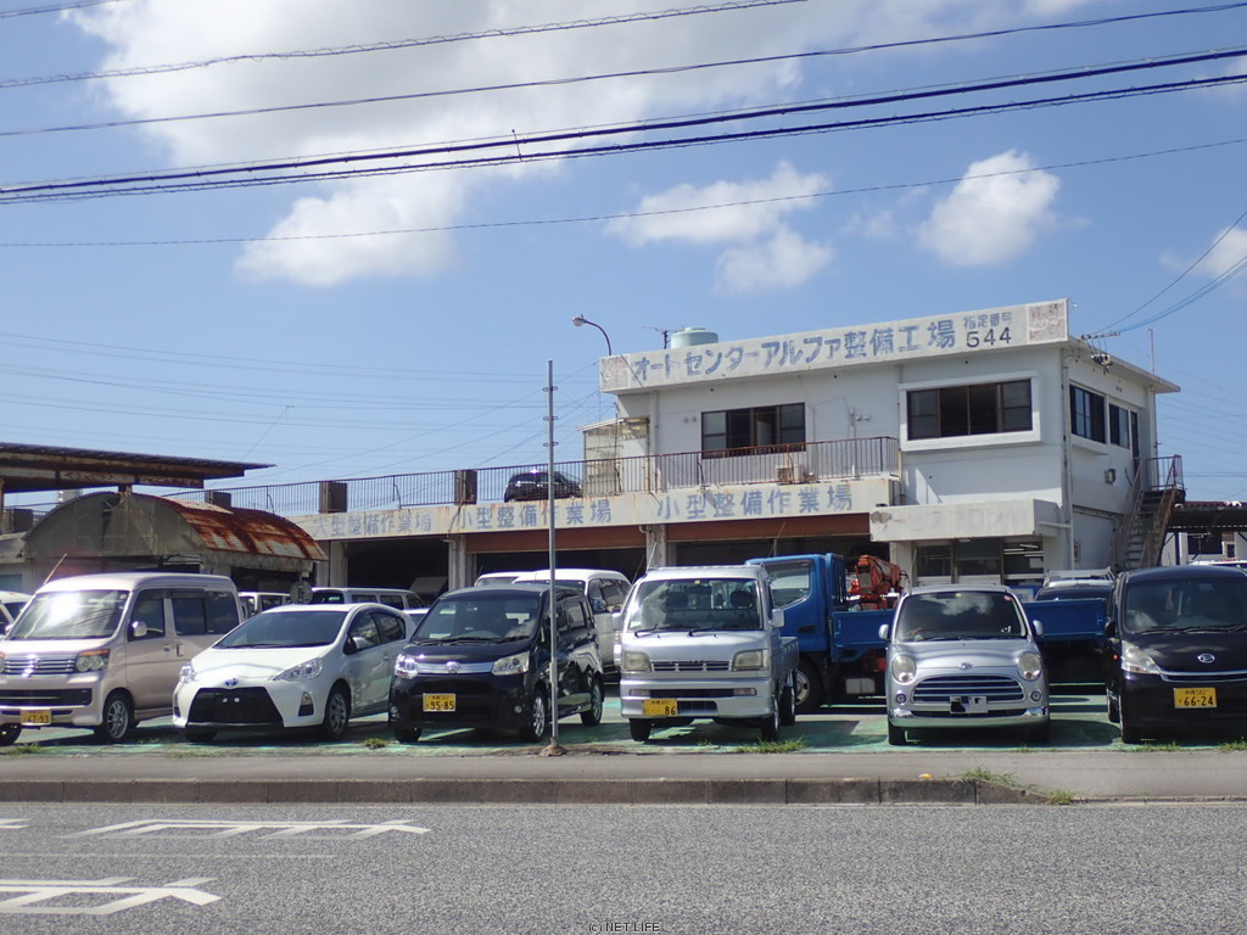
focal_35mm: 43
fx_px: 1549
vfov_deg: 33.6
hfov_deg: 43.9
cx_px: 624
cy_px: 468
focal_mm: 7.86
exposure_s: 1/250
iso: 100
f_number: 9
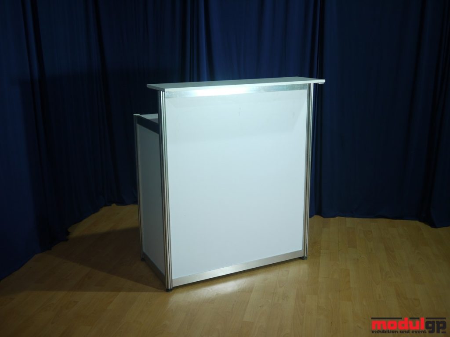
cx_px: 225
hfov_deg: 46.8
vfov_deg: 36.0
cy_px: 168
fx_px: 520
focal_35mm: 40
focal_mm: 20
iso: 100
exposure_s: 1/320
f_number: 1.7
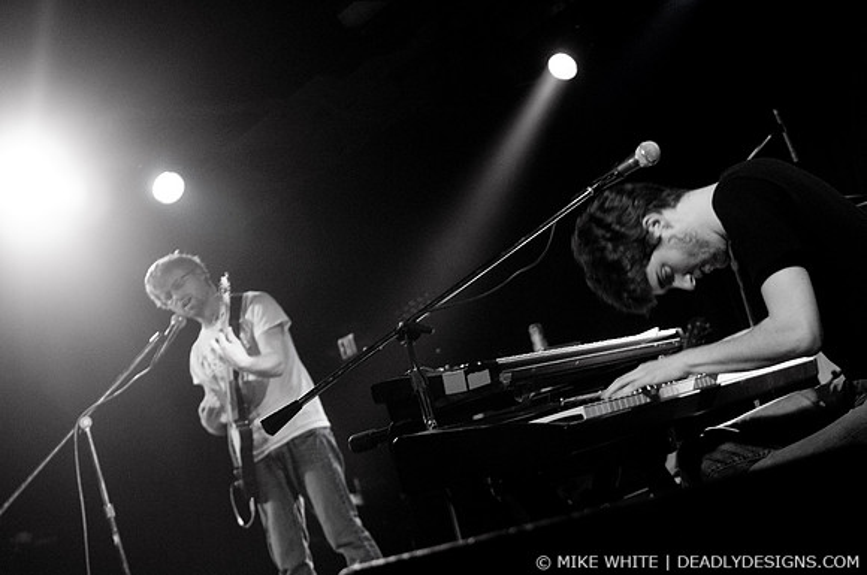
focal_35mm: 52
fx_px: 1263
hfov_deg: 37.9
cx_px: 434
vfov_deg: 25.7
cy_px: 288
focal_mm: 35
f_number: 2.8
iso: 1250
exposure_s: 1/80
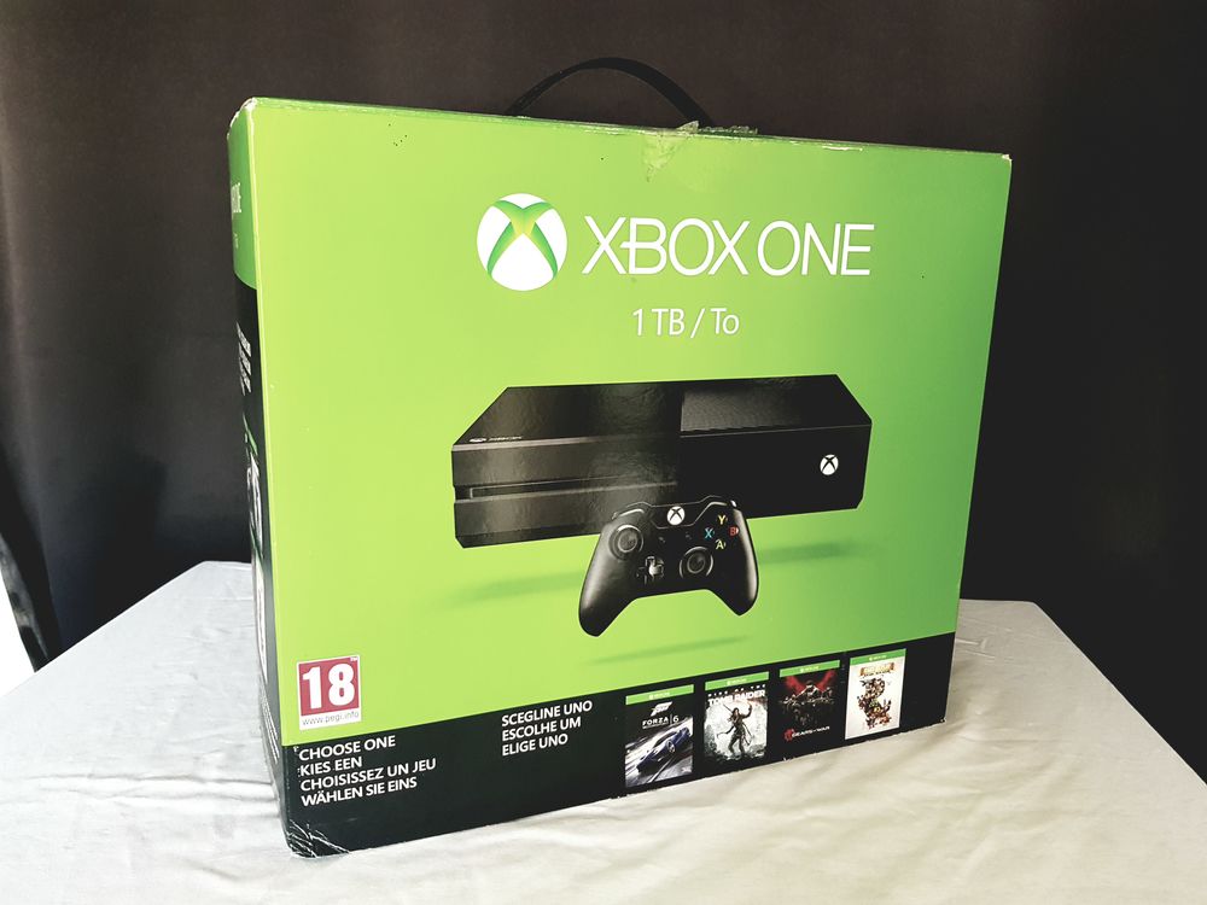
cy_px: 452
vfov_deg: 53.1
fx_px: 907
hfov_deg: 67.3
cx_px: 604
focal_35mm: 26
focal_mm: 4.2
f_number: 1.7
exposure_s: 1/30
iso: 200
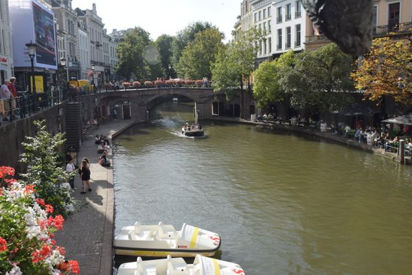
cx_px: 214
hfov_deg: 58.7
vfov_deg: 41.1
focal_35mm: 32
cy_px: 134
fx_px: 366
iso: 200
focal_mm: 20
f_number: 9
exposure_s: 1/320
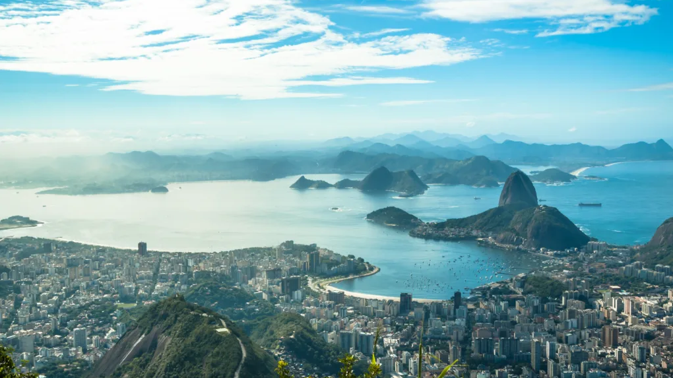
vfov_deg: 29.0
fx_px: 731
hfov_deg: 49.4
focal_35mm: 41
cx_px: 337
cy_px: 192
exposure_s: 1/250
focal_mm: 26
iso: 200
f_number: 8
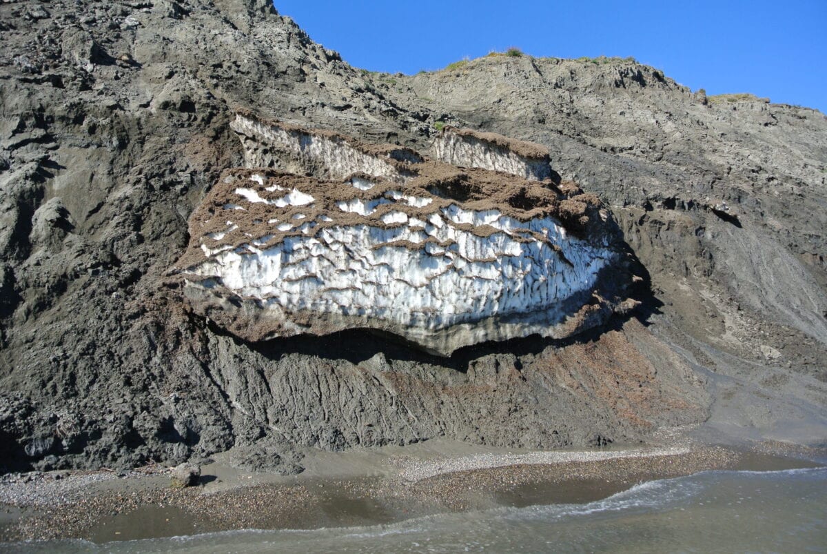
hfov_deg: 65.4
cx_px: 414
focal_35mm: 28
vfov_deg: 46.5
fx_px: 644
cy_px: 277
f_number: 4.5
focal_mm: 10.7
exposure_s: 1/500
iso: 100
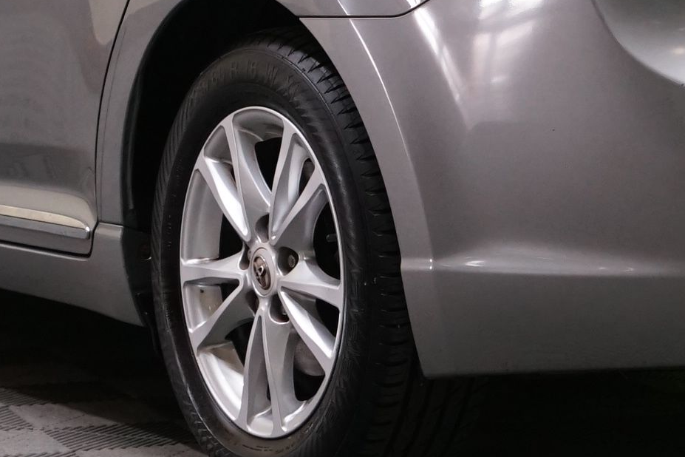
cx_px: 549
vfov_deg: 6.6
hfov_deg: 9.9
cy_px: -92
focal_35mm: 208
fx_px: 3957
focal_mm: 49
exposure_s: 1/160
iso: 1600
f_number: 4.5
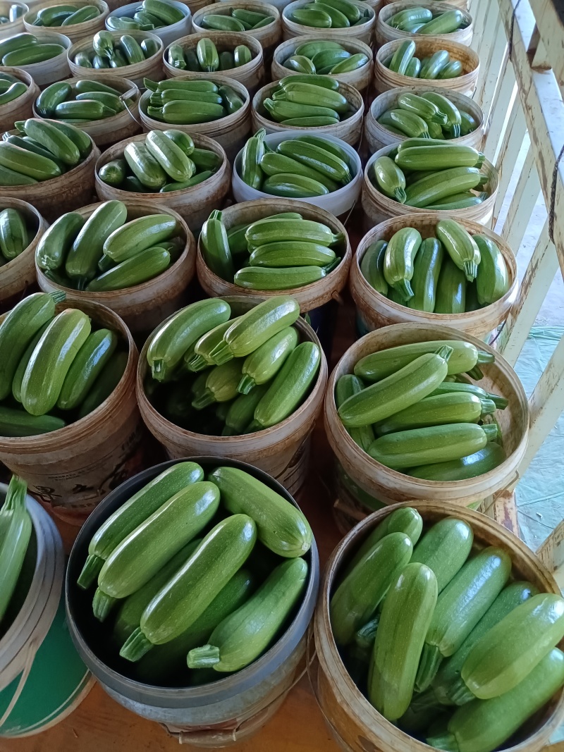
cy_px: 376
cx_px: 282
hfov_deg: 53.1
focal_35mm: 26
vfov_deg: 67.3
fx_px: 565
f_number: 1.8
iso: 2544
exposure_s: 1/100
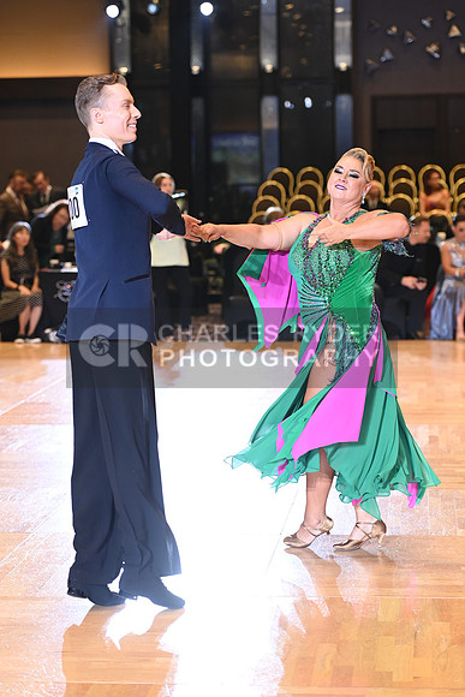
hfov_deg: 15.2
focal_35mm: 90
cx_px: 232
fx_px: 1743
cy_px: 348
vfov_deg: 22.6
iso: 2500
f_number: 3.2
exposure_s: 1/400
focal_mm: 90
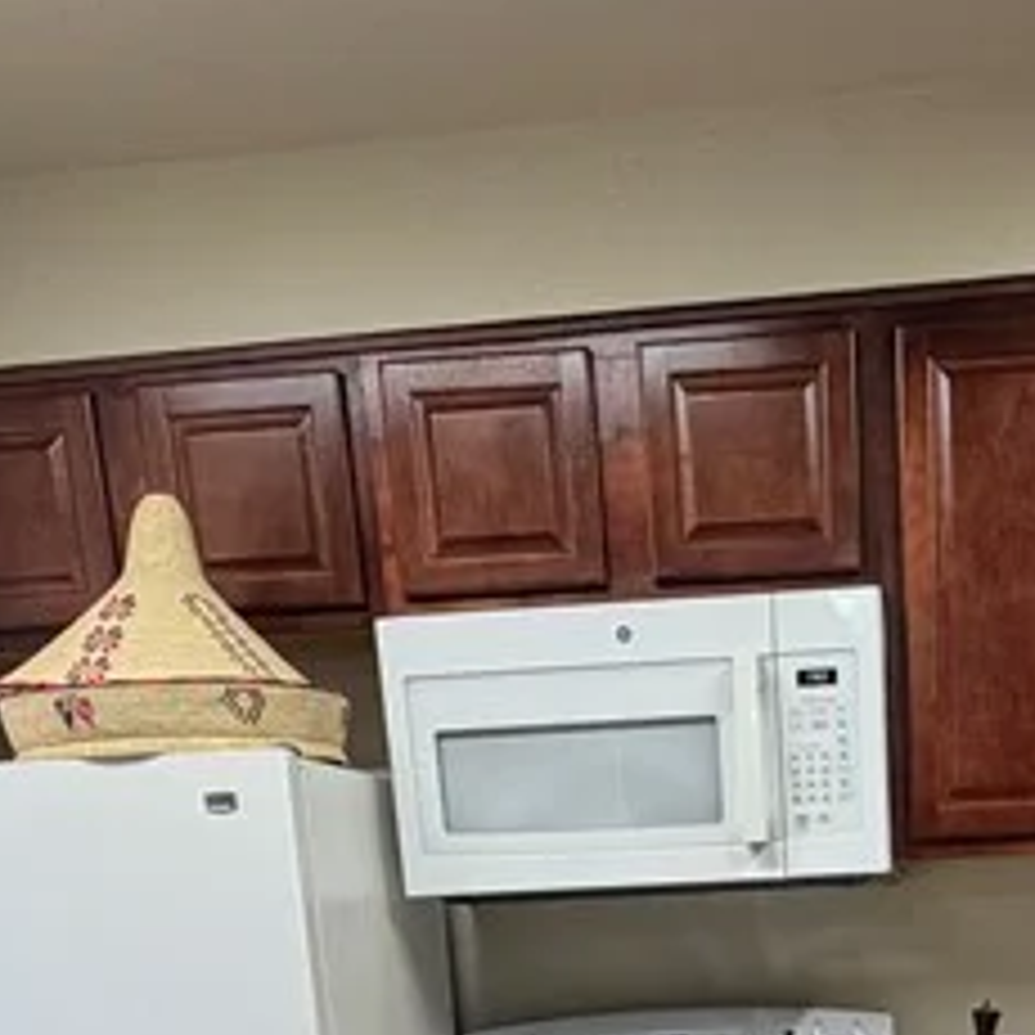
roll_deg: +4.0
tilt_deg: -17.6
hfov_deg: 30.4
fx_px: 1861
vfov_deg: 25.2
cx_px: 824
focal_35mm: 55
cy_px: 1467
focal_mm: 2.22
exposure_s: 1/120
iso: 200
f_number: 2.2
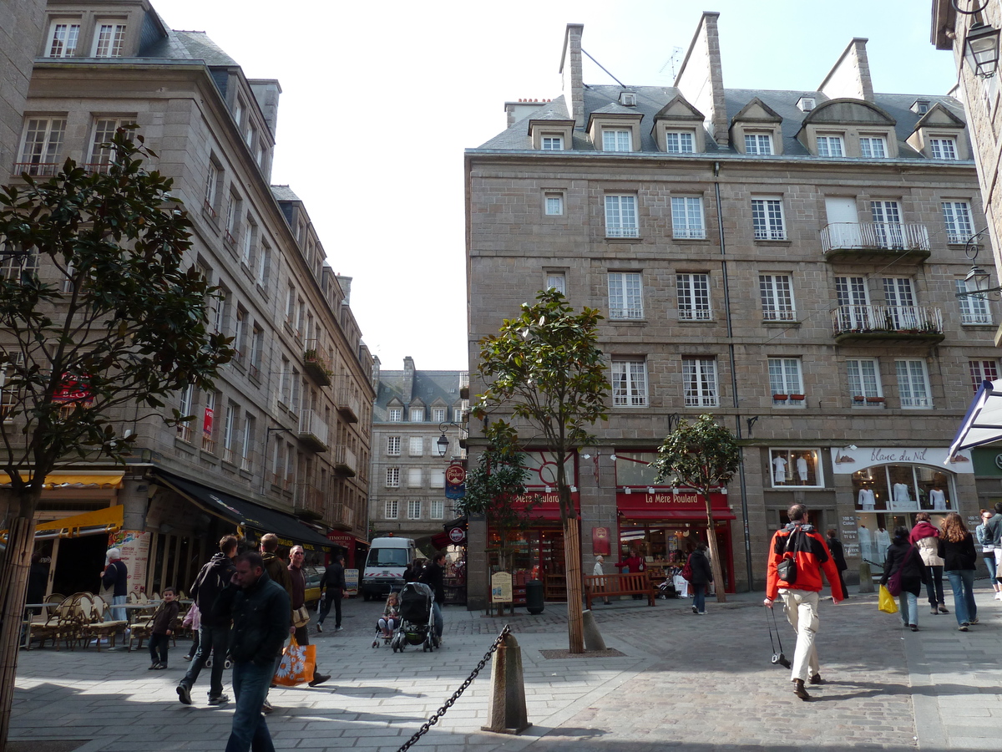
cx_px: 501
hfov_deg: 69.4
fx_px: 724
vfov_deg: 54.9
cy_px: 376
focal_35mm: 25
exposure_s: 1/200
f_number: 4
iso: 80
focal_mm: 4.1
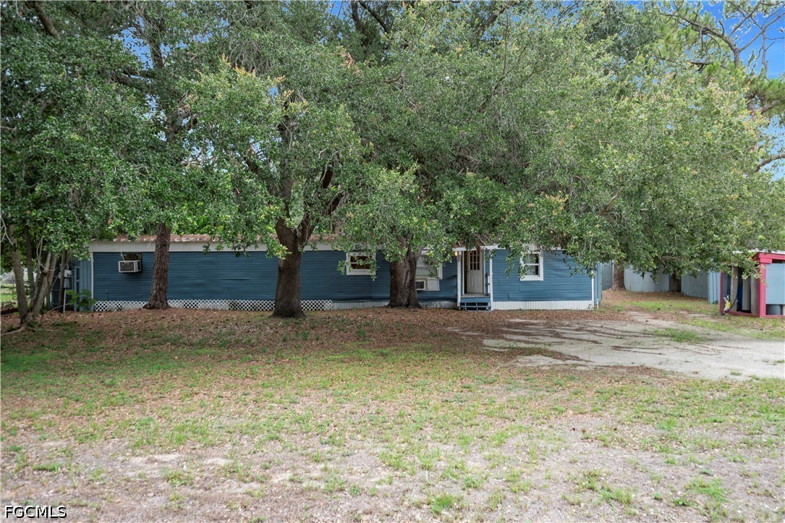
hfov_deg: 61.9
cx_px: 392
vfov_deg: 43.6
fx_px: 654
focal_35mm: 30
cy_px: 262
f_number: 4.5
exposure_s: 1/100
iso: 100
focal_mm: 20
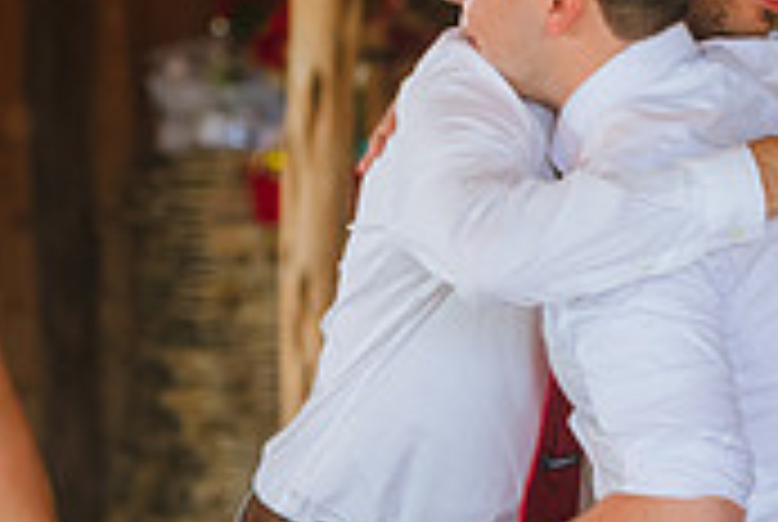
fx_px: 6235
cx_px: 621
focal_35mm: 288
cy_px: 299
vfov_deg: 4.8
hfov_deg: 7.1
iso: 640
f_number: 2.8
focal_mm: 86
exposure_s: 1/100
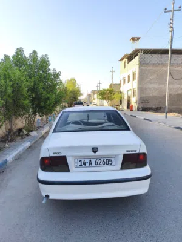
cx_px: 91
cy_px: 121
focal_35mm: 23
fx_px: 161
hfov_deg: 58.9
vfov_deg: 73.9
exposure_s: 1/264
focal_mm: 6.14
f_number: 1.65
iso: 50
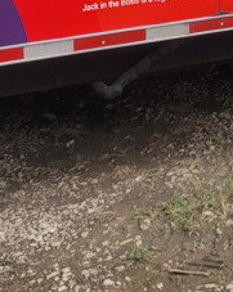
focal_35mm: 84
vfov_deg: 19.3
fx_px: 726
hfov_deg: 16.5
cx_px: 354
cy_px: -170
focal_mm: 6.7
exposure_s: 1/449
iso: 16
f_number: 1.8
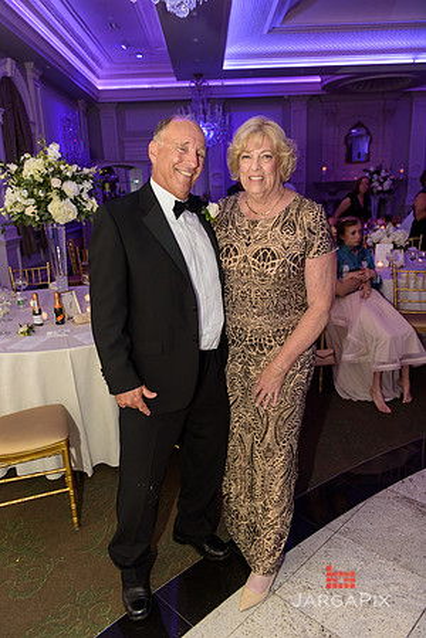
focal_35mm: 28
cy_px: 319
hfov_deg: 46.4
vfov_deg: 65.5
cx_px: 213
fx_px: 497
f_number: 3.2
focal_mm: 28
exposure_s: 1/125
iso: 1600
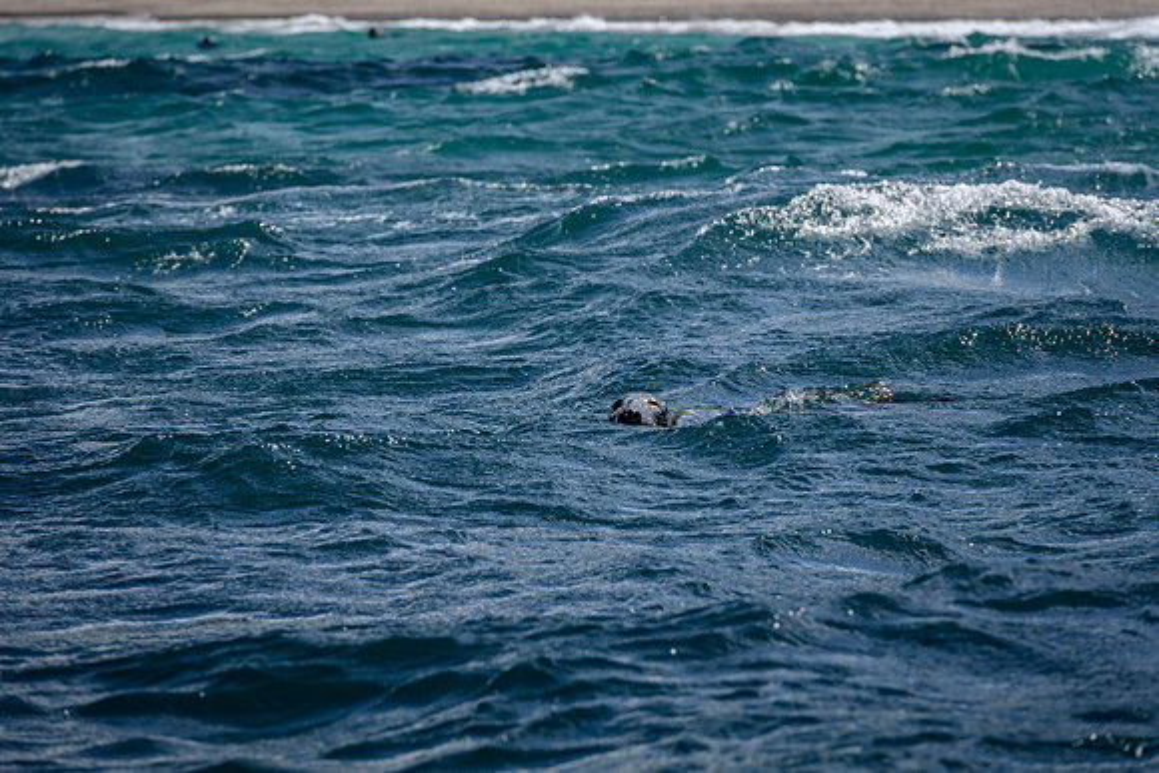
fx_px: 6440
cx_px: 580
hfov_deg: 10.3
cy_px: 386
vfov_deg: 6.9
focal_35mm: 200
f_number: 8
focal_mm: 200
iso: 200
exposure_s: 1/800
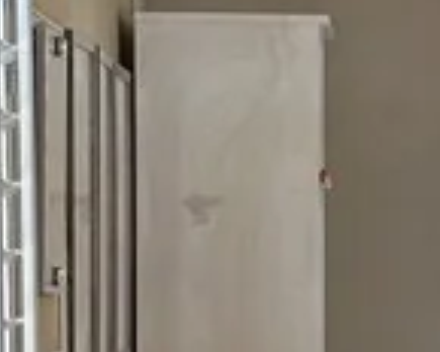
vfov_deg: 4.7
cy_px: 549
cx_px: 753
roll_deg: -0.6
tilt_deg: -2.3
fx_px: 4297
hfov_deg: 5.8
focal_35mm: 330
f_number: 1.78
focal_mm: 6.86
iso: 64
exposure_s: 1/60
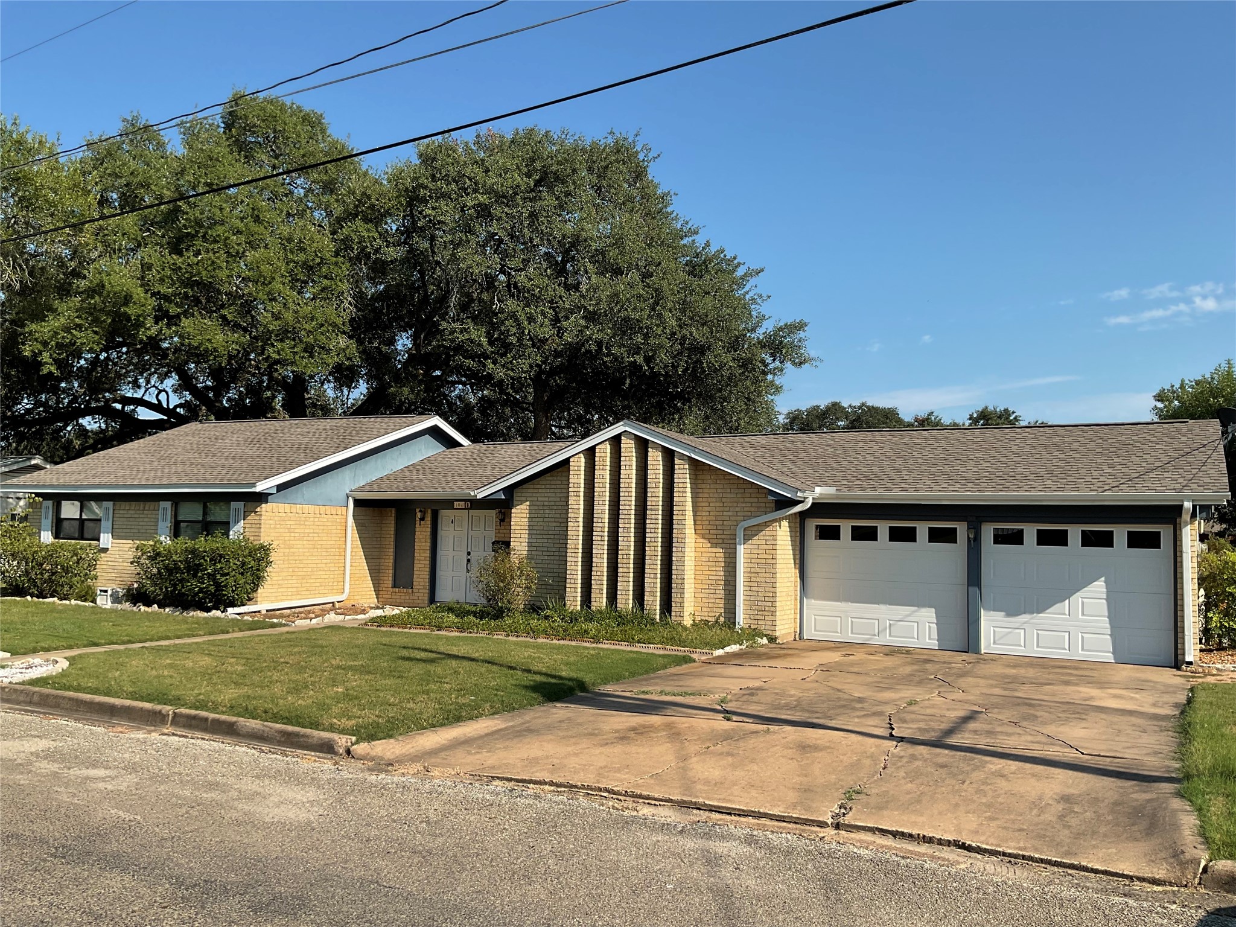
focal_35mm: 29
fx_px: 1035
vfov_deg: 48.2
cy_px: 464
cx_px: 618
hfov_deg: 61.7
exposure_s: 1/1730
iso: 16
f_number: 1.8
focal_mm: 3
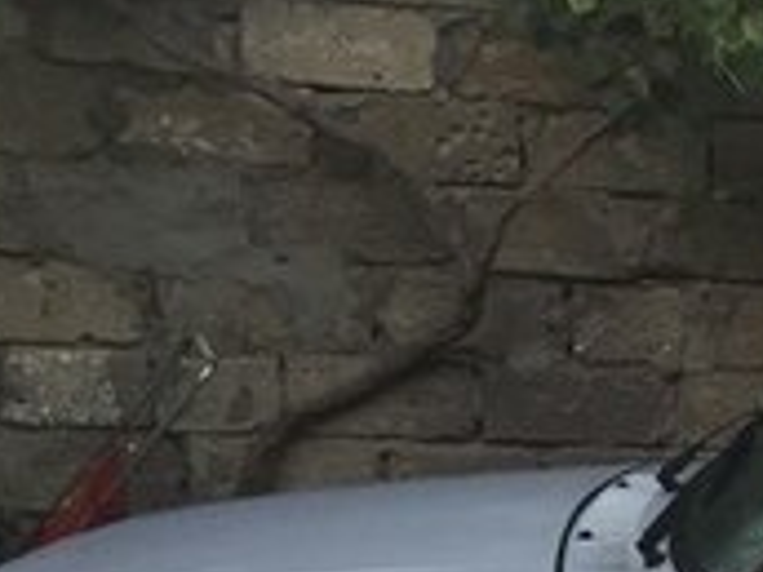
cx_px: 1291
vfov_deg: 13.1
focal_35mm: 111
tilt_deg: -11.1
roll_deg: -3.1
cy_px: 632
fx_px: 2447
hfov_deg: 15.6
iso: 80
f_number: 2.2
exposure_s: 1/33
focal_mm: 4.15
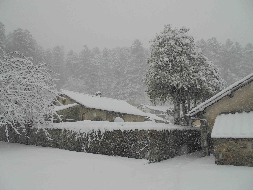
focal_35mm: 26
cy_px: 95
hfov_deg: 67.3
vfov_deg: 53.1
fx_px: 190
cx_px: 126
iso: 100
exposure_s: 1/320
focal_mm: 4.6
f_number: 3.5
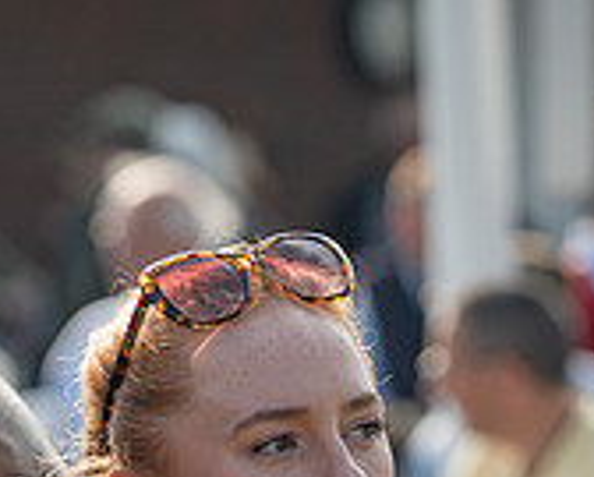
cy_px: 57
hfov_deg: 2.5
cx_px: 177
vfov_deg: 2.0
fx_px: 13402
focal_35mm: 761
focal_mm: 135
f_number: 4
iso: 80
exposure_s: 1/640
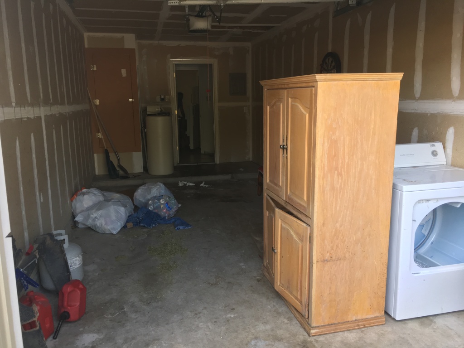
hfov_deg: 61.7
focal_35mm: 29
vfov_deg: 48.2
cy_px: 174
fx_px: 389
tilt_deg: -9.3
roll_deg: +1.8
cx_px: 232
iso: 40
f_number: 2.2
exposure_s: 1/120
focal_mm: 4.15
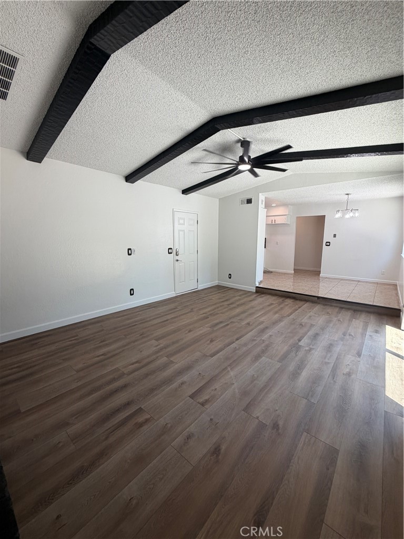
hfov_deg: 85.7
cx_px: 202
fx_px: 218
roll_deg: +0.0
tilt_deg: -8.4
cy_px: 270
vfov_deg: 102.1
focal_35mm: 14
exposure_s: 1/120
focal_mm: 2.22
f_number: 2.2
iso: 125
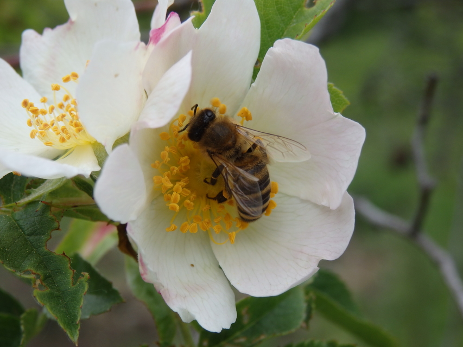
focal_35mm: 66
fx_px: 883
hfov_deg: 29.4
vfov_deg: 22.3
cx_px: 232
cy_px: 174
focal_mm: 11.9
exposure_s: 1/320
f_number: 4.4
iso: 100
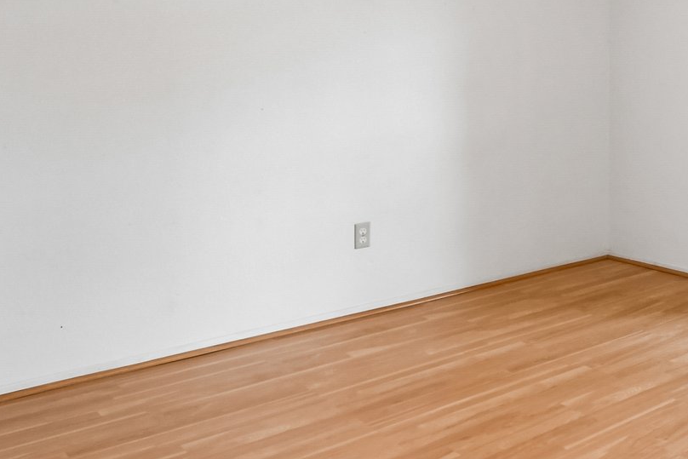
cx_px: 714
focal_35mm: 38
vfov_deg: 32.7
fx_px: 726
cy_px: 19
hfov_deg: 42.4
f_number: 8
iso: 400
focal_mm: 10
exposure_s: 1/8
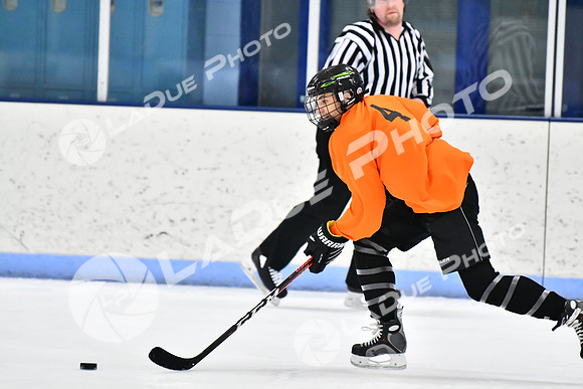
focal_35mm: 285
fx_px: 4616
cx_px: 292
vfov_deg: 4.8
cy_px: 194
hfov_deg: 7.2
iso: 6400
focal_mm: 190
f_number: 2.8
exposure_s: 1/1250
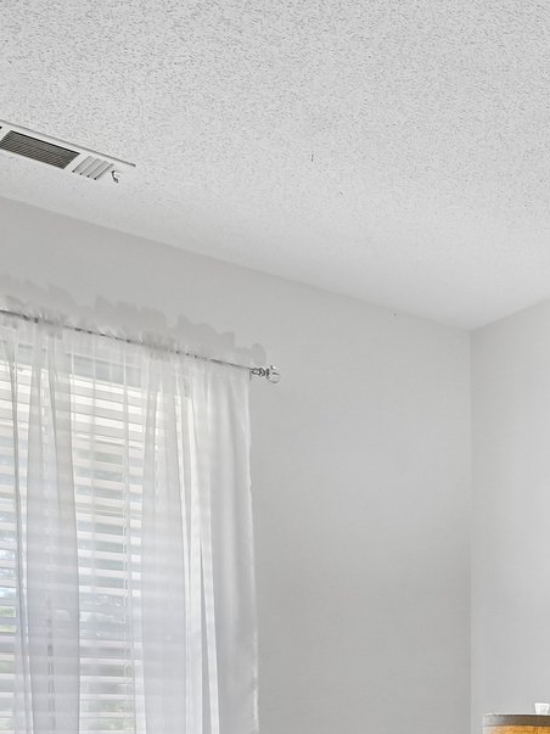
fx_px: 1073
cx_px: 1099
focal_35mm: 51
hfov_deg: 18.6
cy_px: 747
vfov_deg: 34.1
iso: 250
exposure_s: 1/15
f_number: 8
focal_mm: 15.5
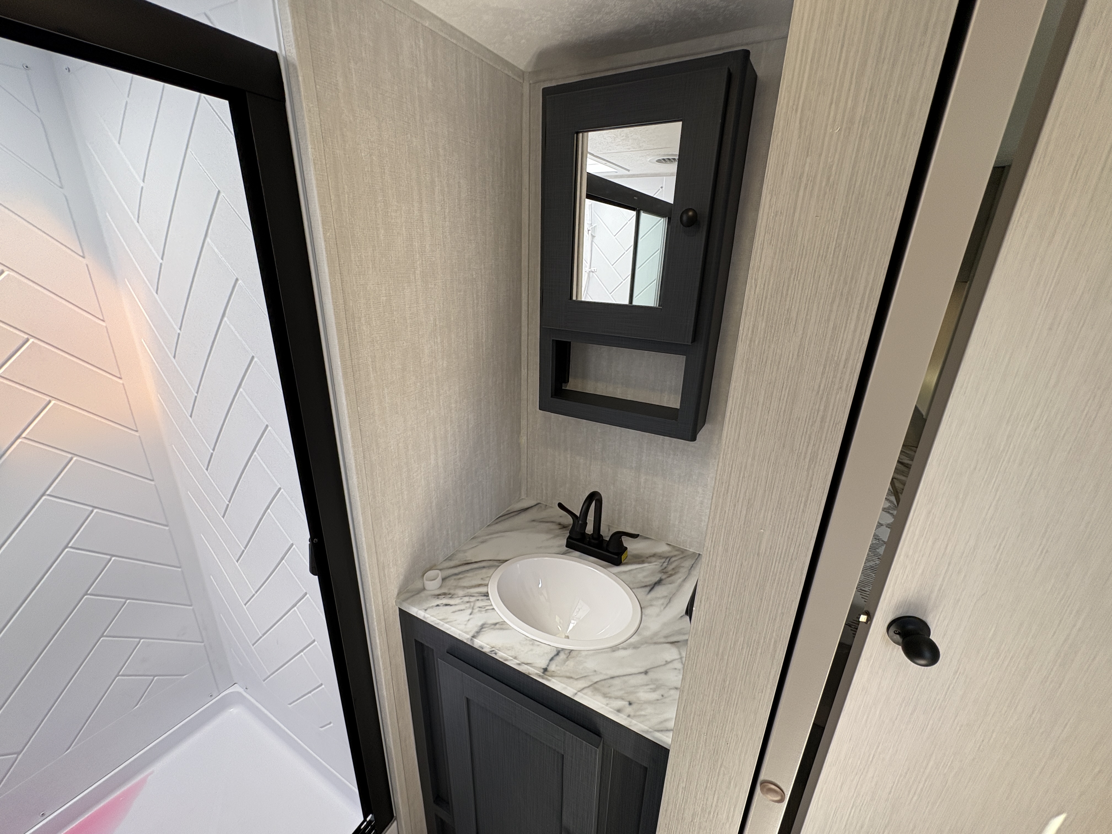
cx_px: 556
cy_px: 417
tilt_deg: -20.2
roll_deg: -4.8
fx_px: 450
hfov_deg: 102.1
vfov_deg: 85.7
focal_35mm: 14
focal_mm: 2.22
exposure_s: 1/99
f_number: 2.2
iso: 80
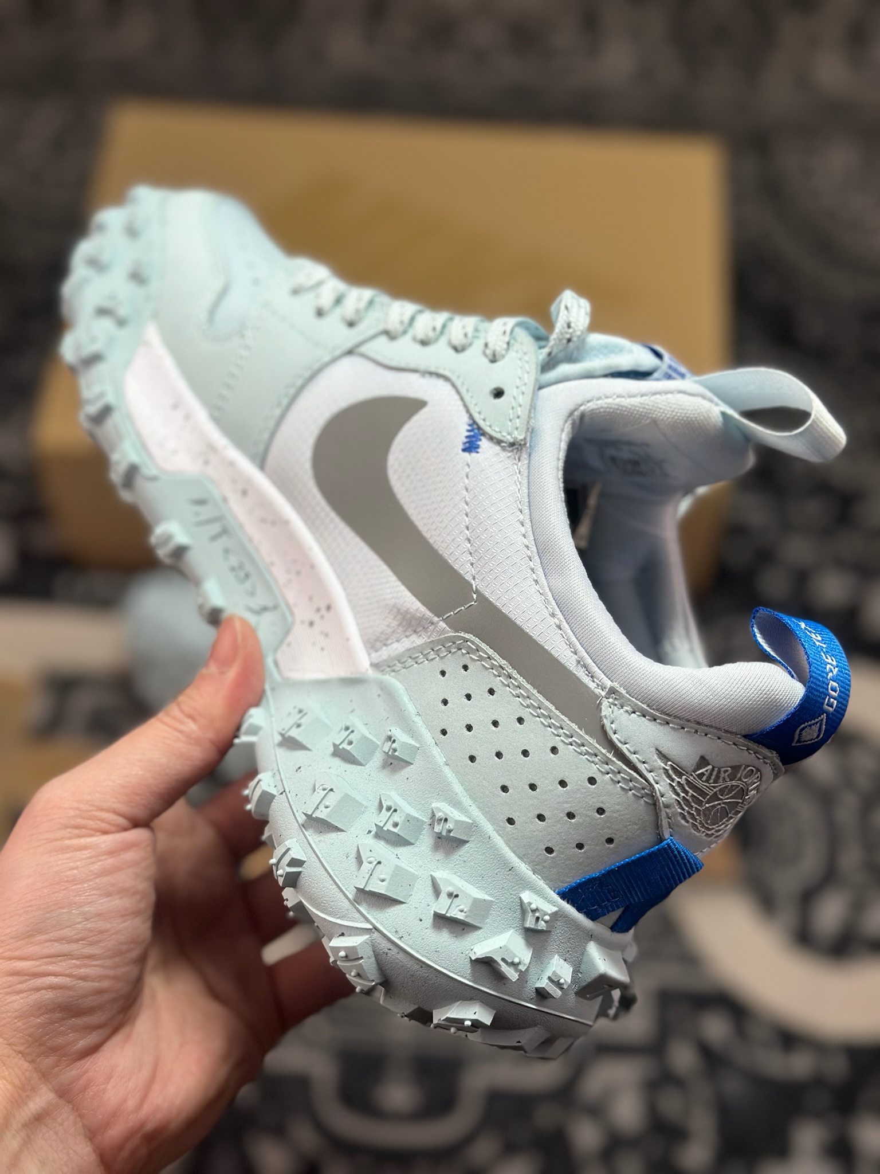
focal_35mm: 48
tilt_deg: -57.5
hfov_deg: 30.3
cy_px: 587
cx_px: 440
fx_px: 1627
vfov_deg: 39.7
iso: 80
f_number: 1.78
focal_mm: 6.86
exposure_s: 1/1721
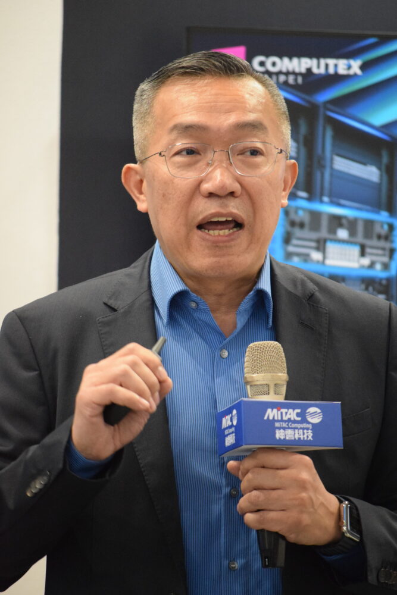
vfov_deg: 8.6
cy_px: 298
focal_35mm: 240
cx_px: 198
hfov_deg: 5.7
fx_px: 3968
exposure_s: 1/250
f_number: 5.3
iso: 4500
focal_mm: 160
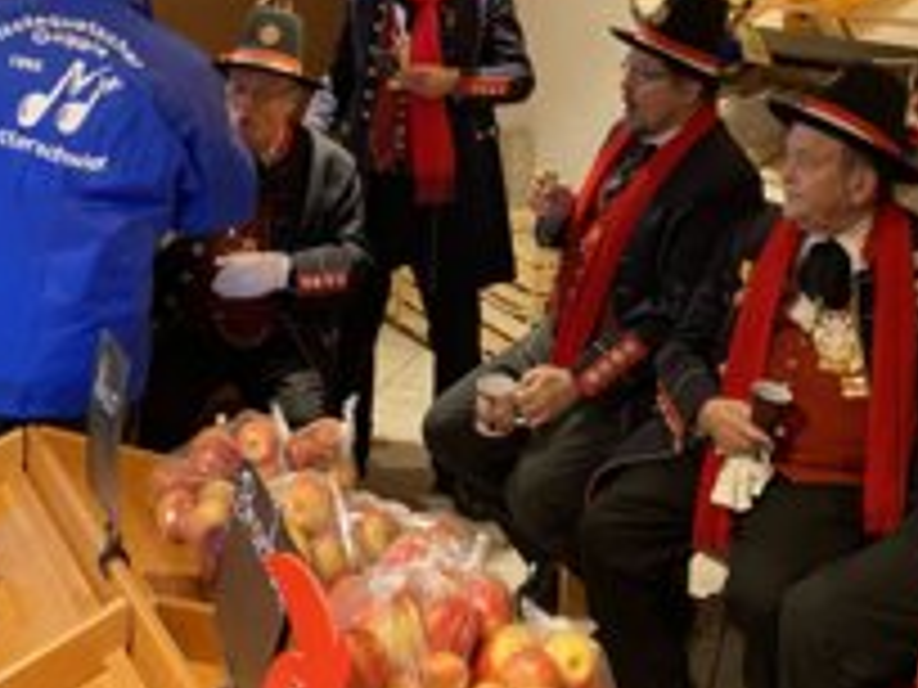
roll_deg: -4.1
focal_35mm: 51
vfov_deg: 27.2
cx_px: 477
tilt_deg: -2.1
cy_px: 31
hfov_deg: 37.5
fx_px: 1352
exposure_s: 1/33
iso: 400
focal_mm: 4.25
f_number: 1.8
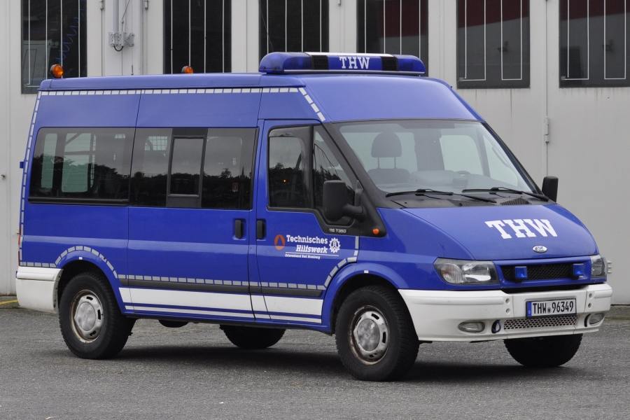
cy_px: 210
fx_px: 1837
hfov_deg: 19.5
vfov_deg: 13.0
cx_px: 315
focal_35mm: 105
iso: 500
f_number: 5
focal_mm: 70
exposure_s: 1/400
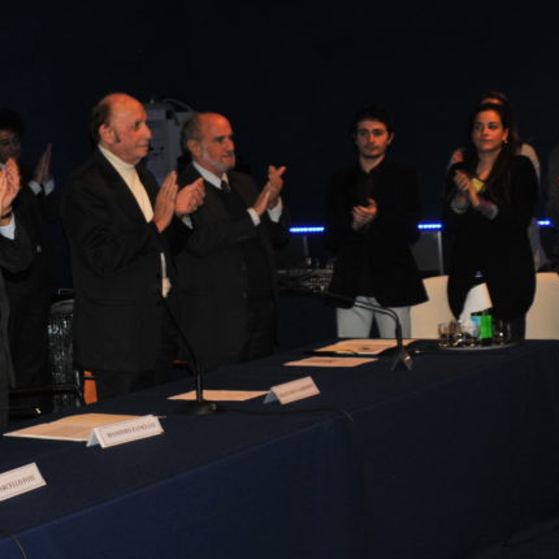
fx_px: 1608
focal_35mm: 88
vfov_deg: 19.7
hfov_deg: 19.3
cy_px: 303
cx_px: 42
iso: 360
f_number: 4.5
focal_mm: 29
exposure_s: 1/60
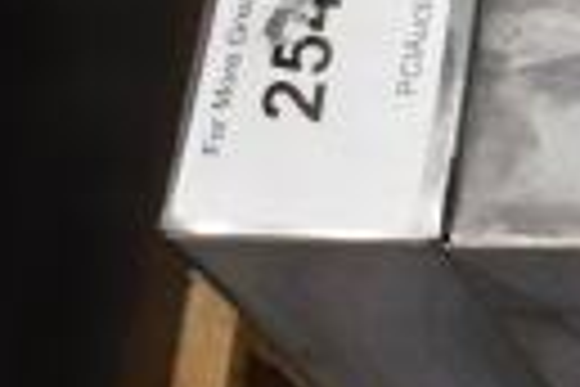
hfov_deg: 9.4
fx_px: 3206
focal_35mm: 199
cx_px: 1322
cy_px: -295
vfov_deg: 6.7
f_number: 5.6
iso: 1600
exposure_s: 1/125
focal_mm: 28
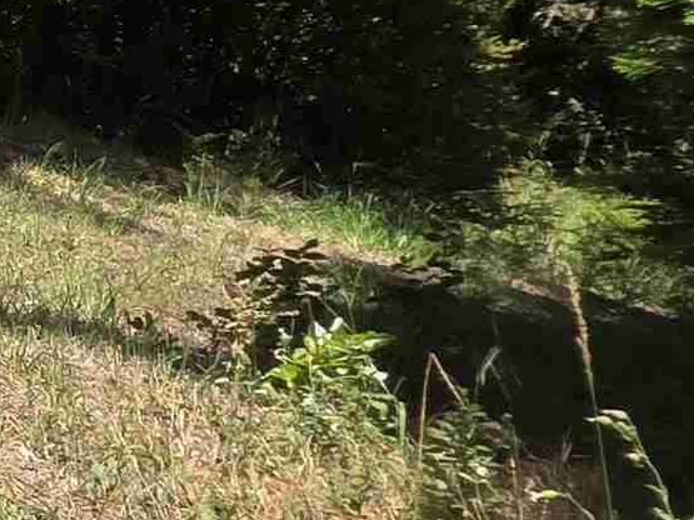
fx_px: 1443
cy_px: -75
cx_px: -1038
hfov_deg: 14.5
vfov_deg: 19.4
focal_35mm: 72
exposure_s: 1/1008
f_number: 1.9
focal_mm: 2.2
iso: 40
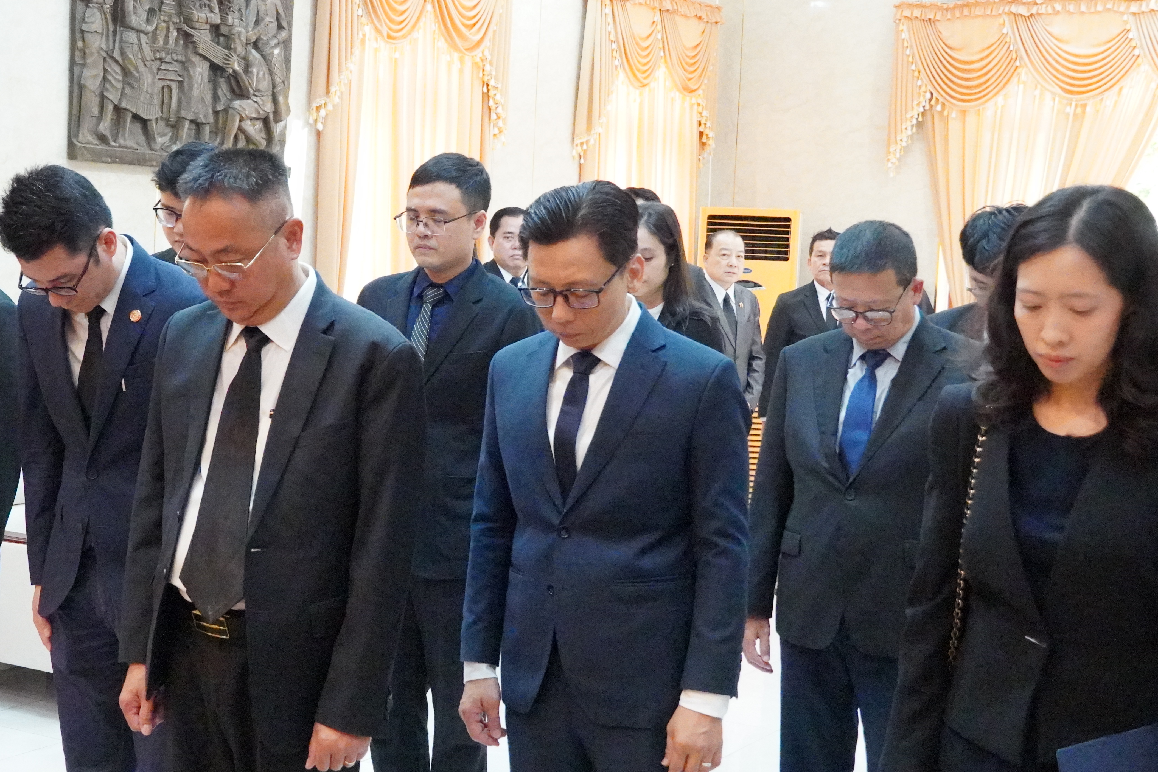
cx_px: 342
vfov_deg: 21.2
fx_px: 2059
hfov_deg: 31.1
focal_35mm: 64
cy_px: 393
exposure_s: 1/160
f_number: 5.6
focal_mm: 30
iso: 16000
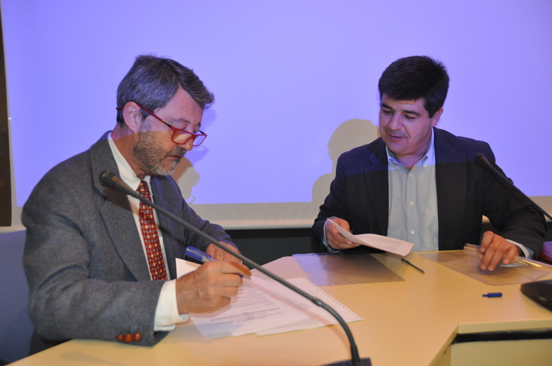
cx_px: 276
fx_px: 459
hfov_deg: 62.0
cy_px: 183
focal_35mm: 30
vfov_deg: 43.5
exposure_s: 1/60
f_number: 3.5
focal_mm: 20
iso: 800
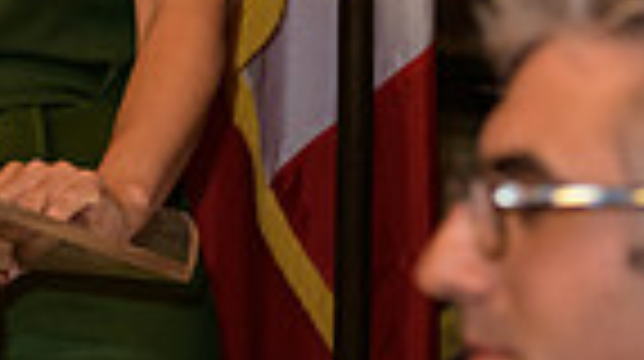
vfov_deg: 3.5
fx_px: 5798
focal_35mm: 340
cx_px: 716
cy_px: -385
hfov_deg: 6.3
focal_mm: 80
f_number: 3.2
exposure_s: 1/125
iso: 1250
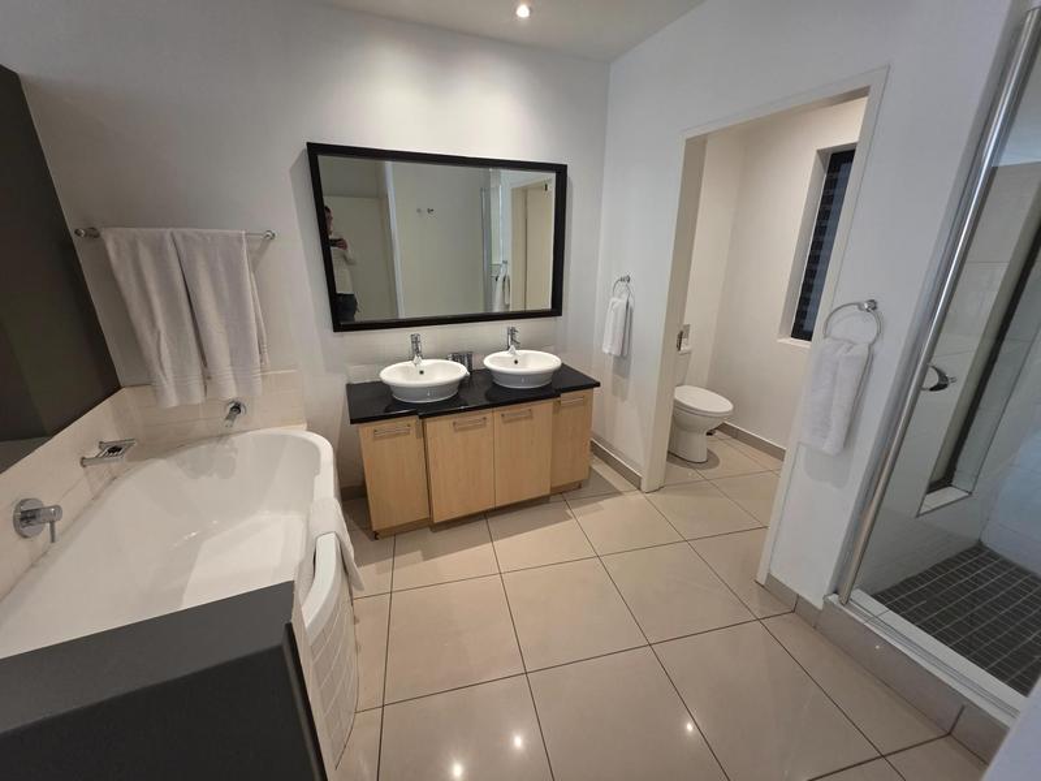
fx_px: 391
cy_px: 390
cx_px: 520
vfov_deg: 89.9
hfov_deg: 106.2
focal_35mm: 13
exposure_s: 1/100
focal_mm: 2.2
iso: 250
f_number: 1.9
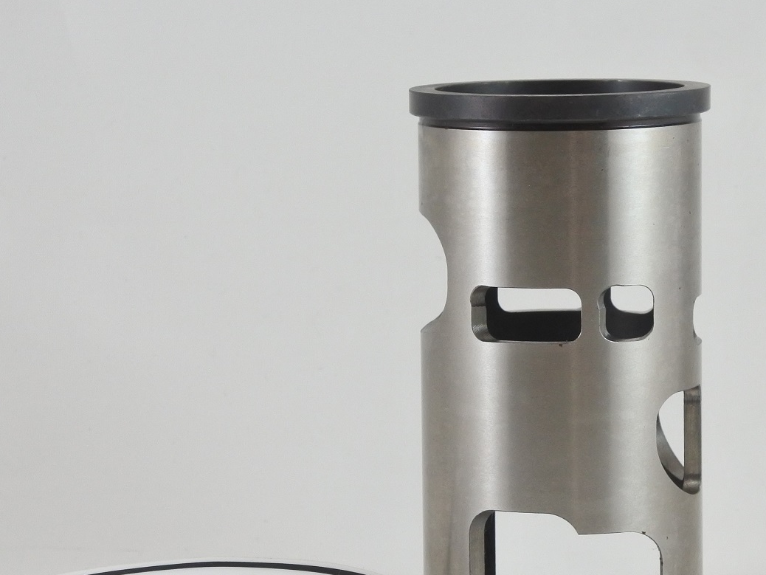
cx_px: 474
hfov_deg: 20.4
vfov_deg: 15.4
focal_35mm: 96
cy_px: 371
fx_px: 2125
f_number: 5
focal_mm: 24
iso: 500
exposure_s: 1/125
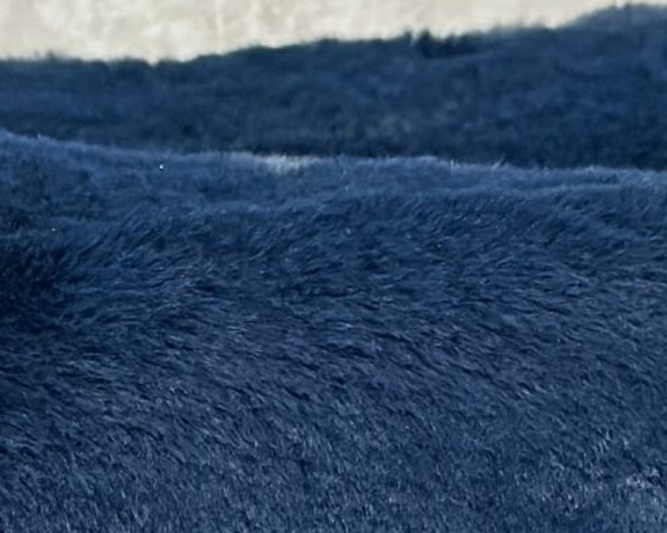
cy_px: 838
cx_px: -285
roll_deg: +1.9
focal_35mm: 244
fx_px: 4814
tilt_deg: -12.6
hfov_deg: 7.8
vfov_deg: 6.2
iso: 200
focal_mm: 6.86
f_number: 1.78
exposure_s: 1/120
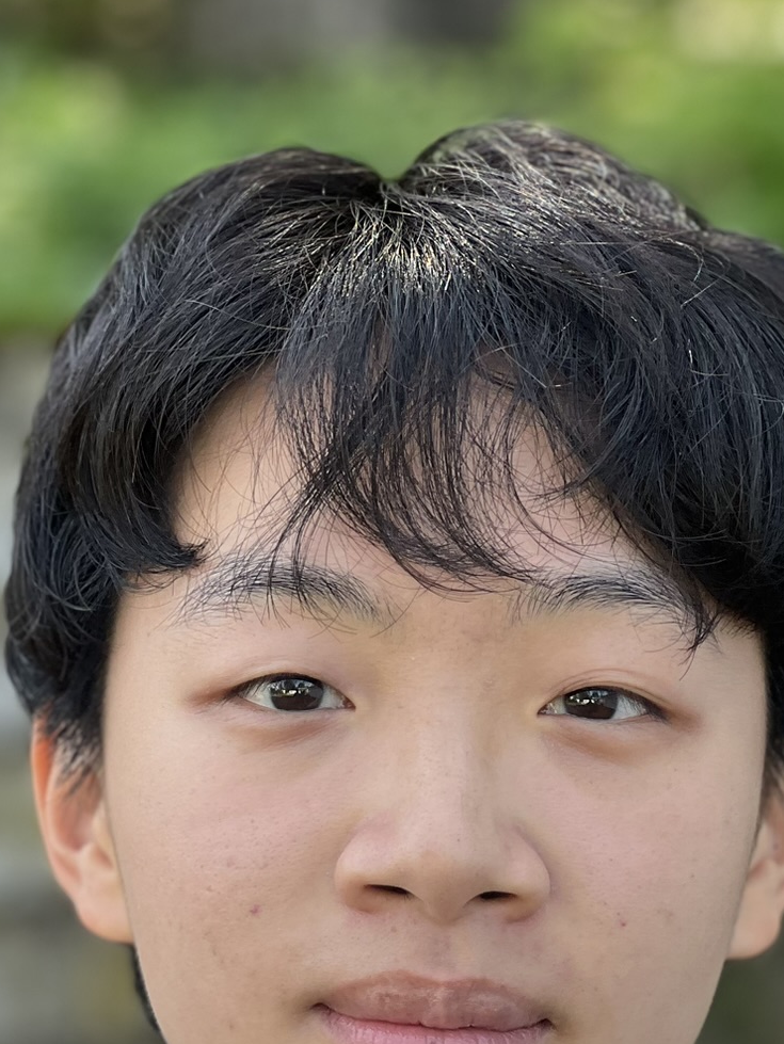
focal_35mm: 161
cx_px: 406
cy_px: 970
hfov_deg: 9.2
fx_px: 4859
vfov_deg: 12.2
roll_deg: +1.3
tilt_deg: -8.6
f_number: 2.8
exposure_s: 1/121
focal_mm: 9
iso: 40
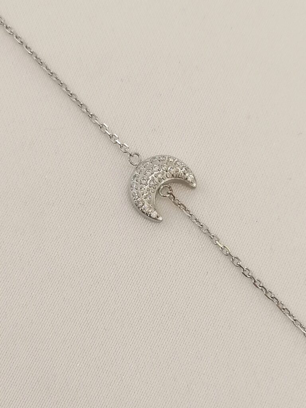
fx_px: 1025
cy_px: 204
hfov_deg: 17.0
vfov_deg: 22.5
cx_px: 153
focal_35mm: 87
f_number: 1.8
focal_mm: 4.75
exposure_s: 1/50
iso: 80
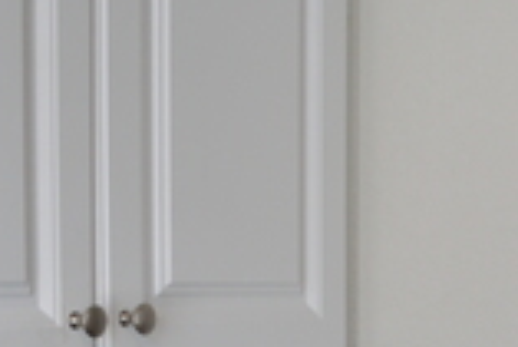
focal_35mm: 110
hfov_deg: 17.4
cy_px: 482
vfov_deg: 12.0
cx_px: 676
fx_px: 1584
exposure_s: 1/60
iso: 400
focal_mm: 18
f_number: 4
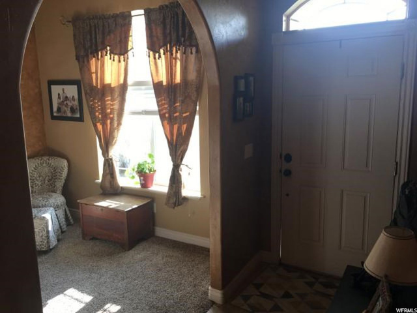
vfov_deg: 48.2
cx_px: 208
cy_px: 156
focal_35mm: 29
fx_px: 349
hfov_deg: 61.7
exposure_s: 1/40
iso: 25
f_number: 2.2
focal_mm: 4.15
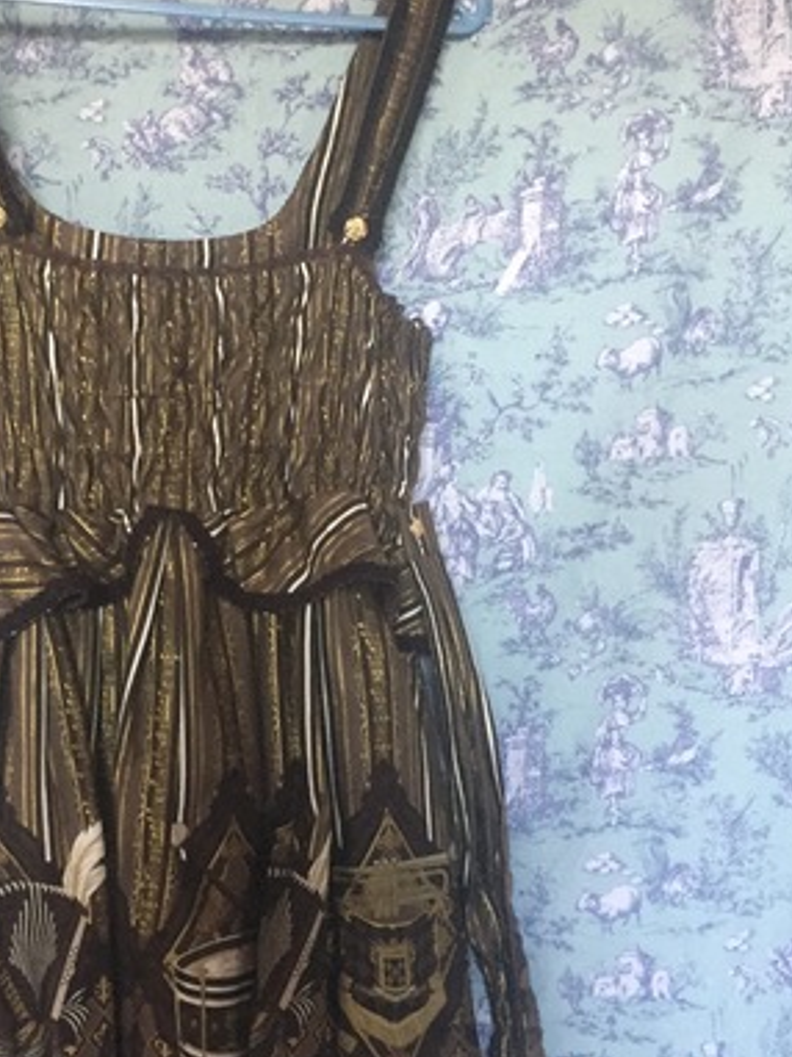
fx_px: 1496
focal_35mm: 49
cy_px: 657
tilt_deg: -7.4
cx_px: 241
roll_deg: -0.3
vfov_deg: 38.7
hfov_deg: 29.4
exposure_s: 1/20
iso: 250
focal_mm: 4.15
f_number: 2.2
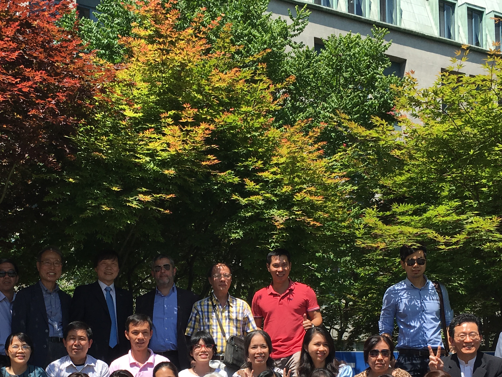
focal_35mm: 60
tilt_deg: +7.1
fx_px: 870
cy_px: 345
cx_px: 179
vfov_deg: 23.7
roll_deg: -0.7
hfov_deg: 32.0
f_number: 2.2
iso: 25
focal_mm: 4.15
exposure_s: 1/1304
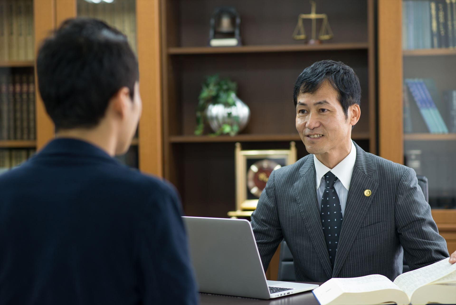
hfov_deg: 23.9
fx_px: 1077
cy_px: 152
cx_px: 228
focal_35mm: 85
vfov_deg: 16.1
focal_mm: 85
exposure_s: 1/80
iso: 500
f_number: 2.8
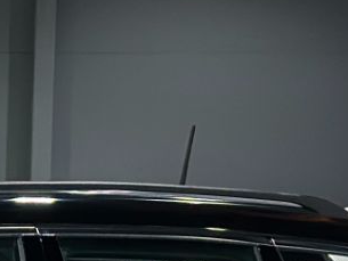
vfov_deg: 4.8
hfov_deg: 6.4
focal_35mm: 302
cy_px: 587
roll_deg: -0.6
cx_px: -350
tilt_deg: -7.1
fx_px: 3037
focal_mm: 6.86
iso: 125
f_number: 1.78
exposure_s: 1/120
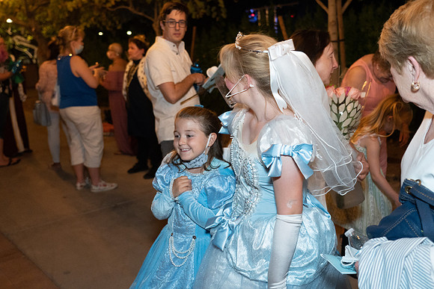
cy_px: 144
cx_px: 217
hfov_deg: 50.7
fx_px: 458
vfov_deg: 35.1
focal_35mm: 38
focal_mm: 38
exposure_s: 1/50
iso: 6400
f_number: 4
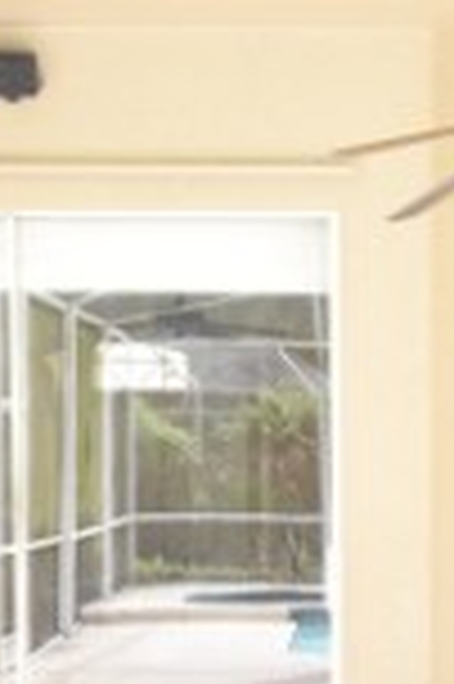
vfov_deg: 27.8
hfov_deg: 18.8
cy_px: 572
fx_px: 1346
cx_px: 409
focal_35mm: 71
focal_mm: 10
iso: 400
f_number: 4.8
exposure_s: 1/90
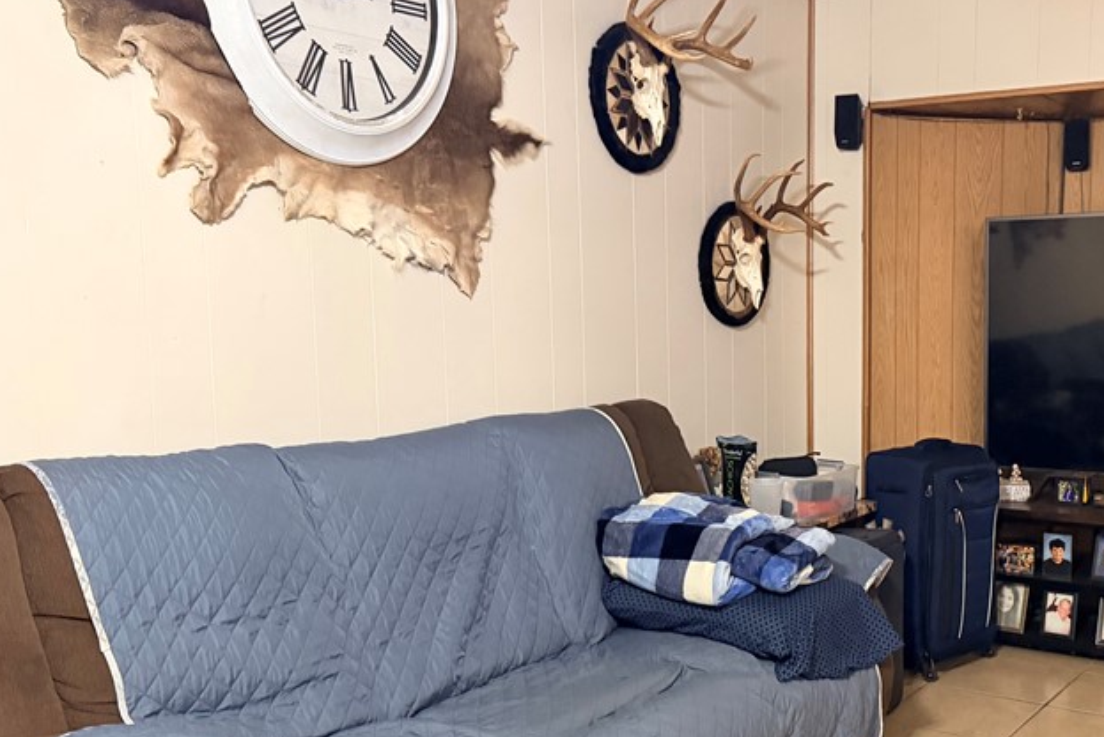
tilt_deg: -7.2
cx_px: 773
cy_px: 446
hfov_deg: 46.3
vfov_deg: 32.6
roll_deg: +0.3
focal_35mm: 41
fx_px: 1258
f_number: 1.78
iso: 800
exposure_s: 1/60
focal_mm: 6.76
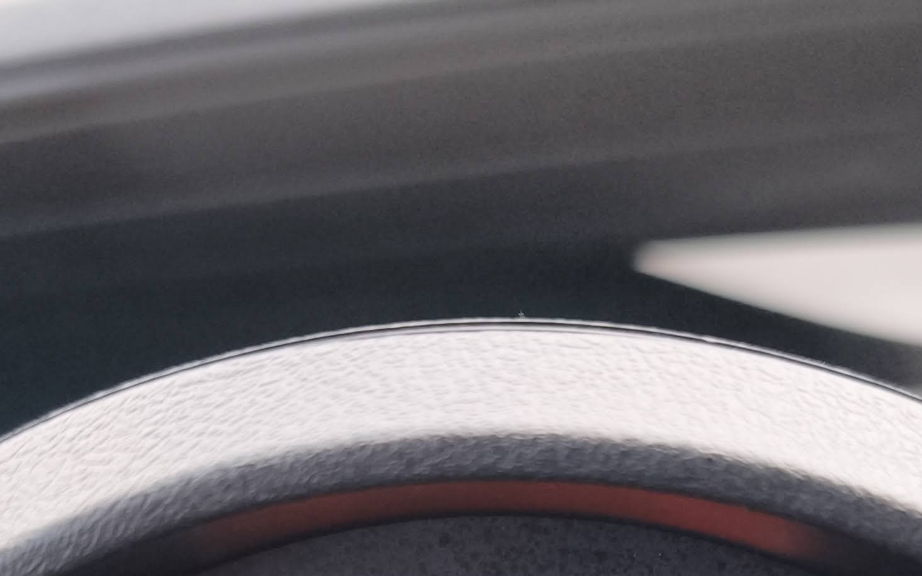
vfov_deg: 17.0
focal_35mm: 68
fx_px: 1709
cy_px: 914
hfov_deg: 30.1
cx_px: 558
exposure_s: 1/854
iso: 250
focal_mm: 6.45
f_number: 1.62
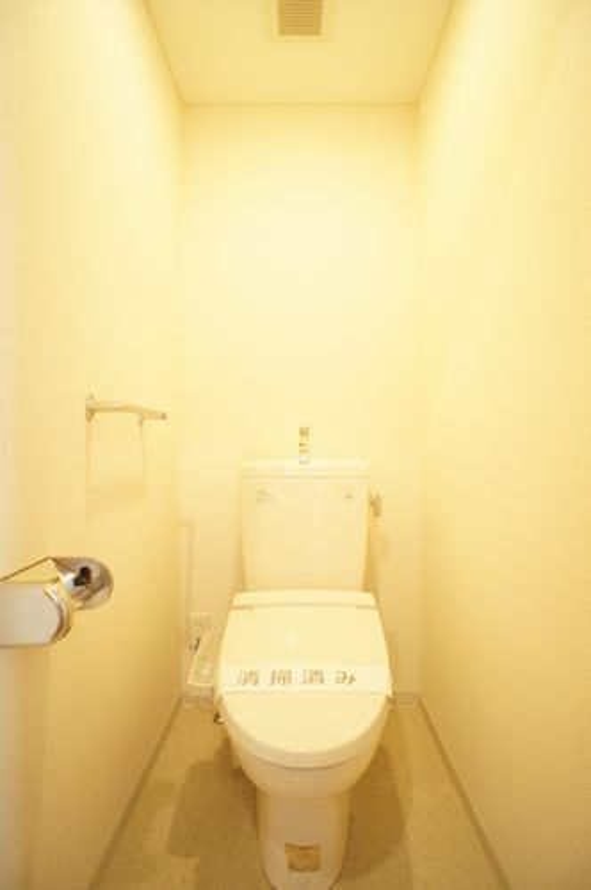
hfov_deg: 53.0
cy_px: 445
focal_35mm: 24
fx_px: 593
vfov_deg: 73.8
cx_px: 296
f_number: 2.8
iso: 1000
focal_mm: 16
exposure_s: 1/30
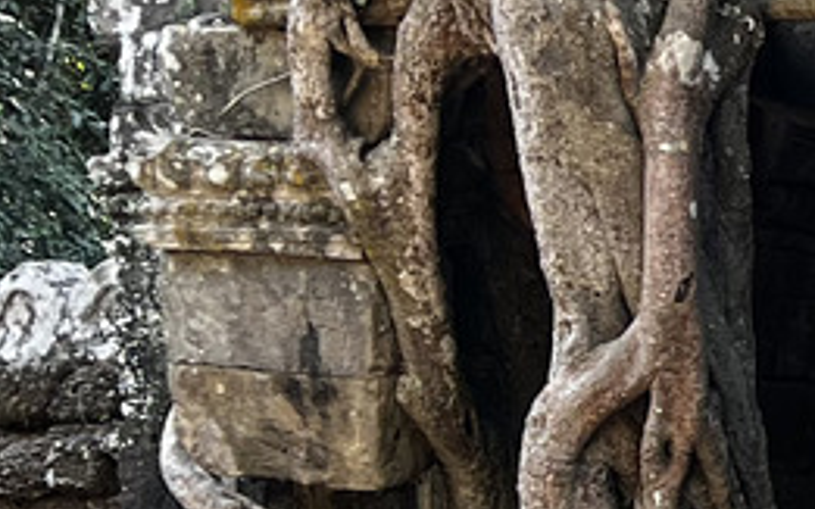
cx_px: 1496
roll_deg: -0.8
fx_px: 3753
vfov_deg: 7.7
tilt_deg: +4.1
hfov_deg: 11.4
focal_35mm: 169
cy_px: 390
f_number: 1.5
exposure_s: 1/161
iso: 50
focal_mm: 5.7
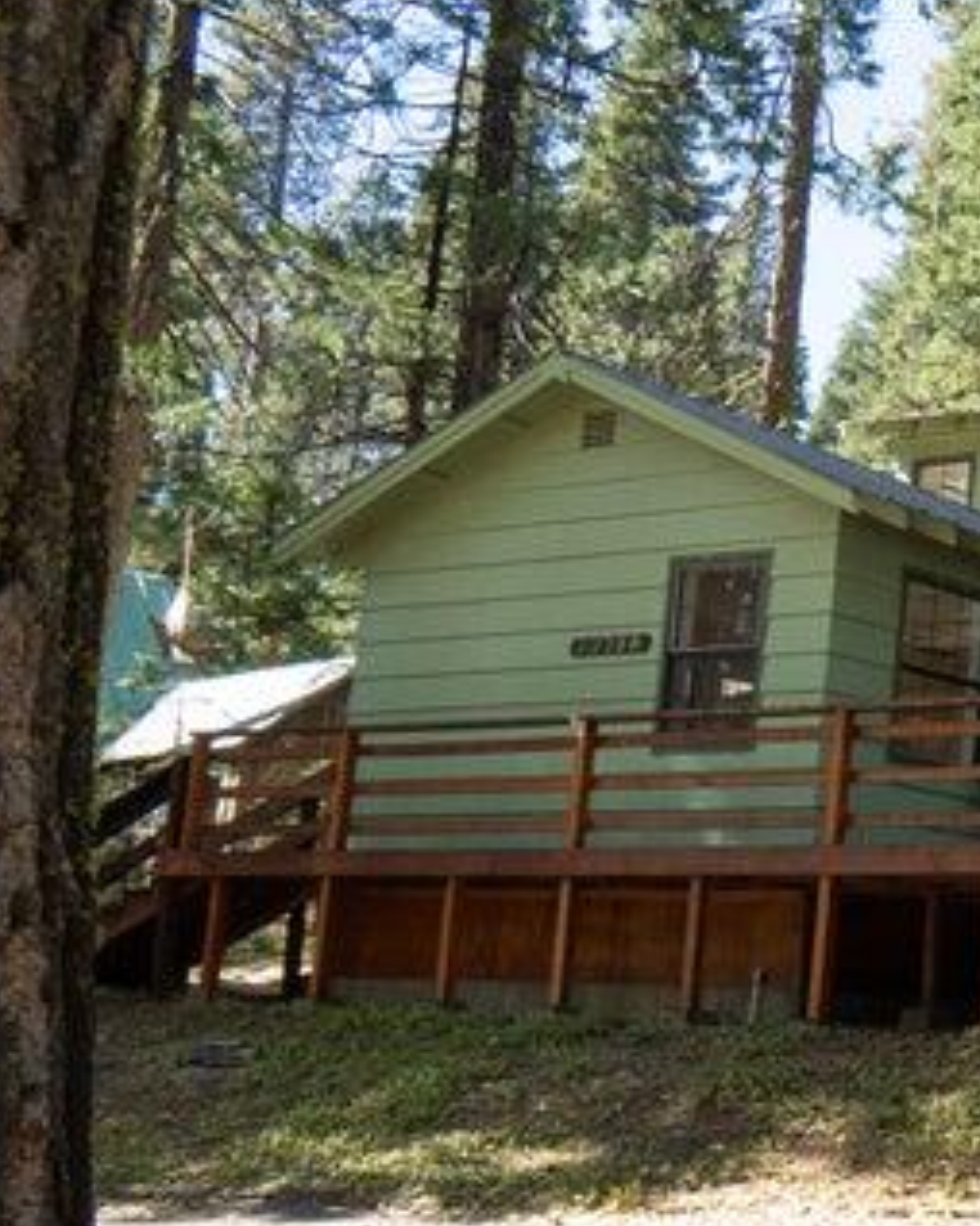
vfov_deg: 36.1
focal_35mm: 51
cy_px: 875
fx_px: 1851
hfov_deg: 20.9
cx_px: 1736
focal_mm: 12
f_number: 6.3
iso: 800
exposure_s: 1/500
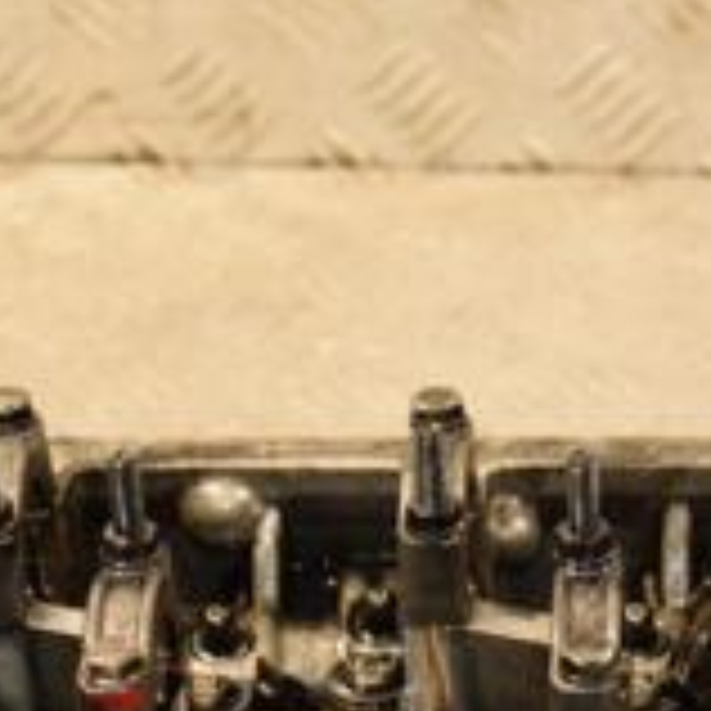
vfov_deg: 9.4
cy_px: 729
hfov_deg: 9.4
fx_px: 4276
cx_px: 752
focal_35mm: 184
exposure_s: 1/125
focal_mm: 38
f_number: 5
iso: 800
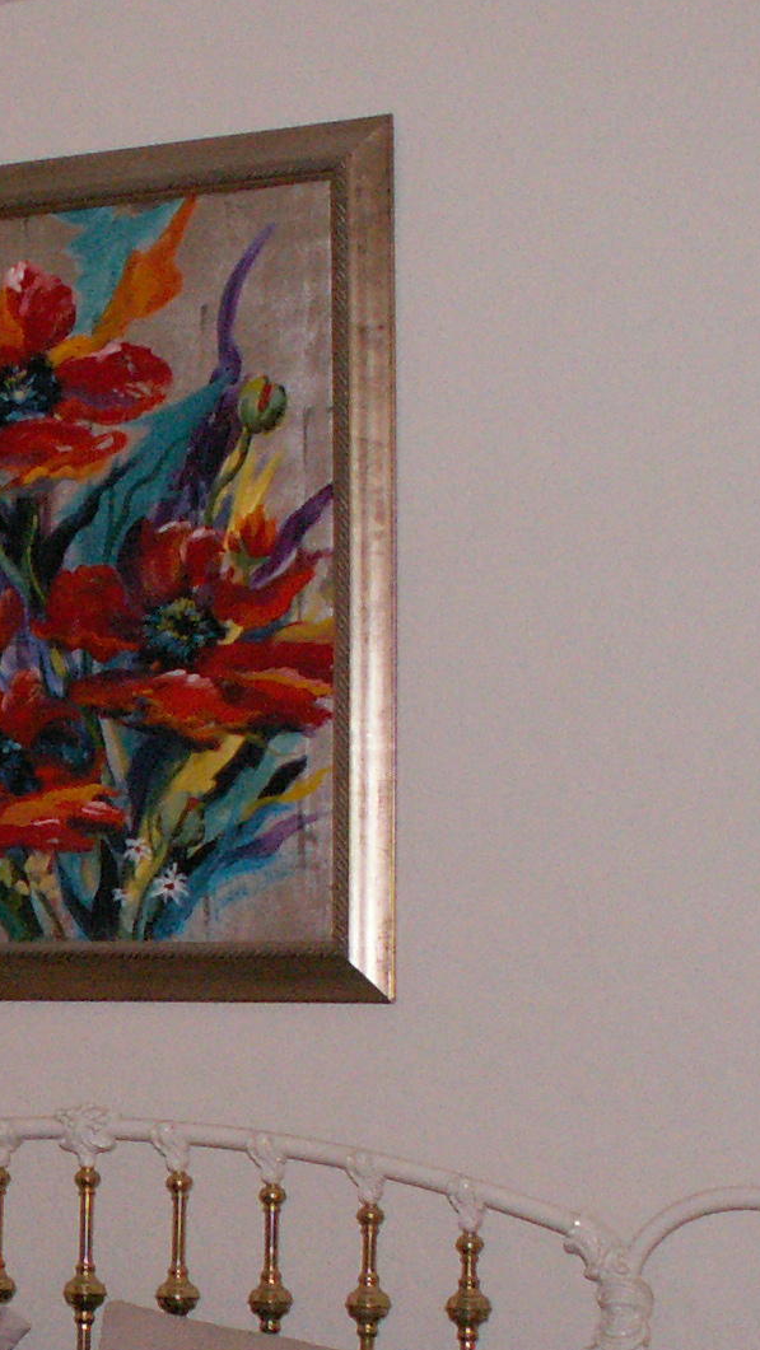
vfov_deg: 22.8
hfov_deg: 12.5
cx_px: -397
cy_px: 1084
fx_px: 3295
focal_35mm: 92
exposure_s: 1/40
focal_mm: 5.86
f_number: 2.8
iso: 160
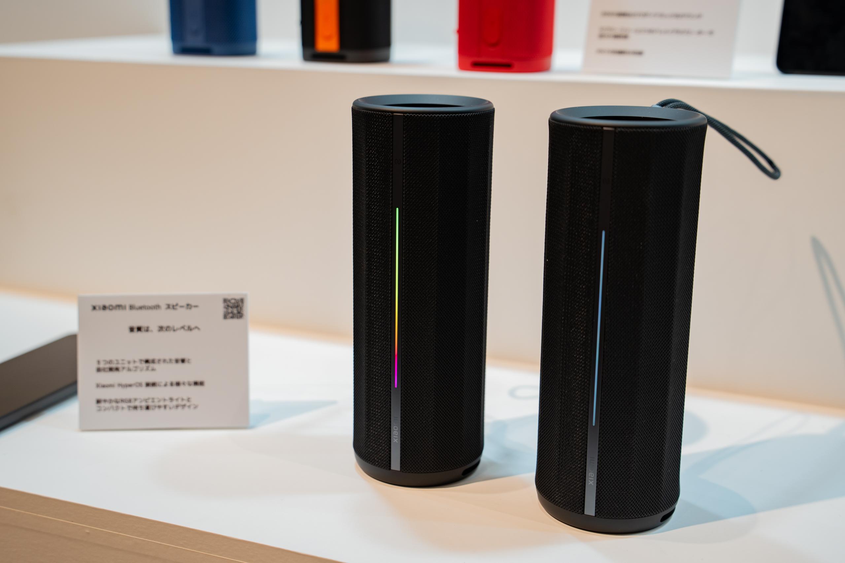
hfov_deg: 41.9
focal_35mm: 47
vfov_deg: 28.7
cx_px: 422
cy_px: 282
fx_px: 1103
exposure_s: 1/80
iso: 100
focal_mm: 47
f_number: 4
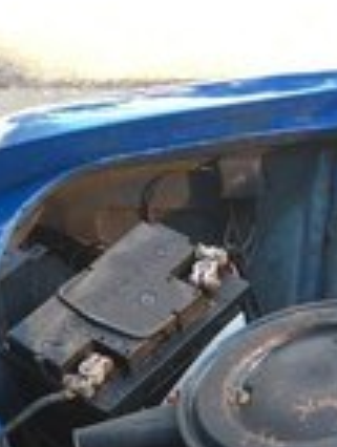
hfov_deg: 14.5
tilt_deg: -56.5
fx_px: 1307
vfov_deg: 17.4
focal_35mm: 101
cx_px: 302
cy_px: 683
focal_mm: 4.15
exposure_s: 1/100
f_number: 2.2
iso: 32
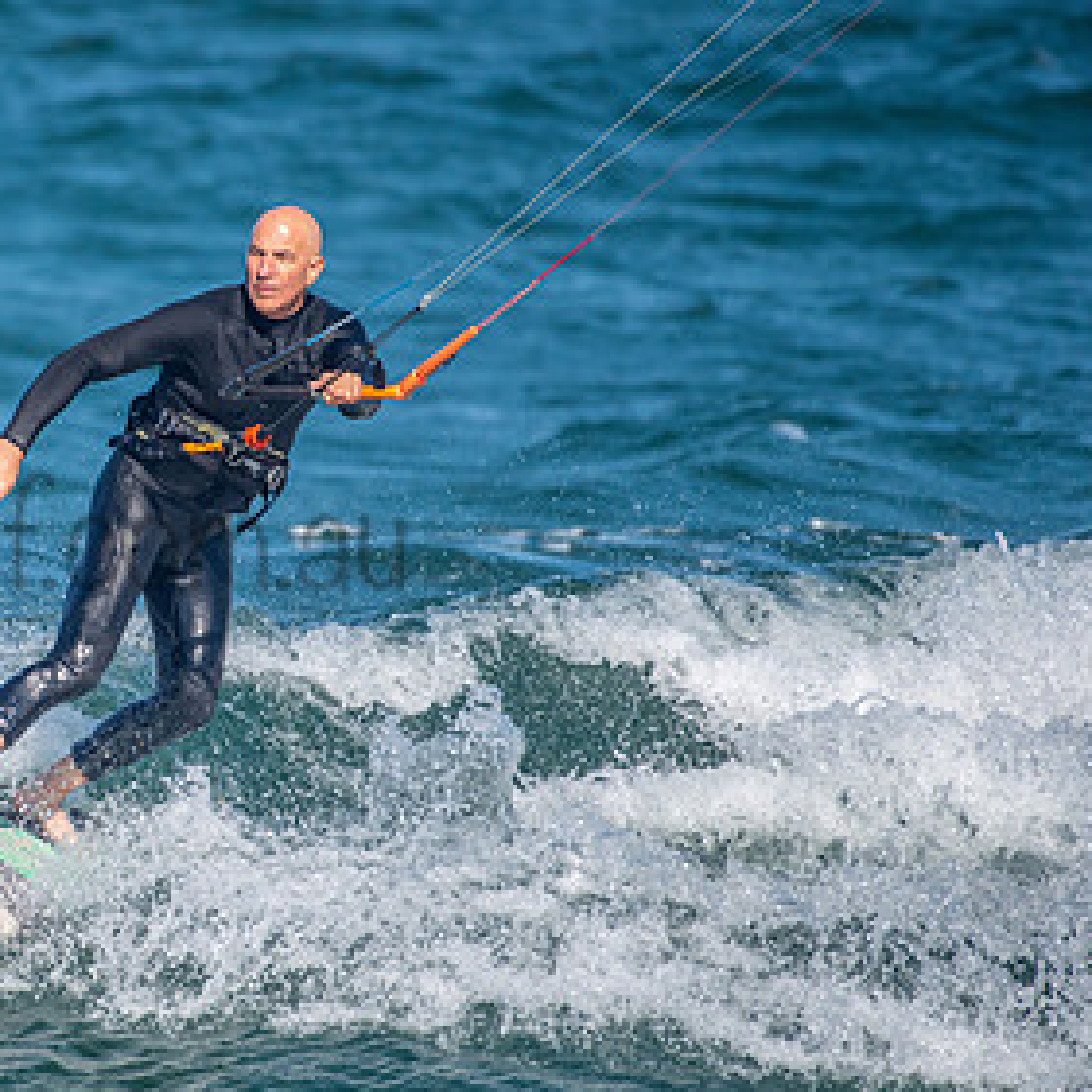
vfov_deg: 2.0
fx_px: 31300
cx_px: -4
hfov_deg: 2.0
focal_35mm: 877
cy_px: 499
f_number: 5.6
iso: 500
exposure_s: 1/4000
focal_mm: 500
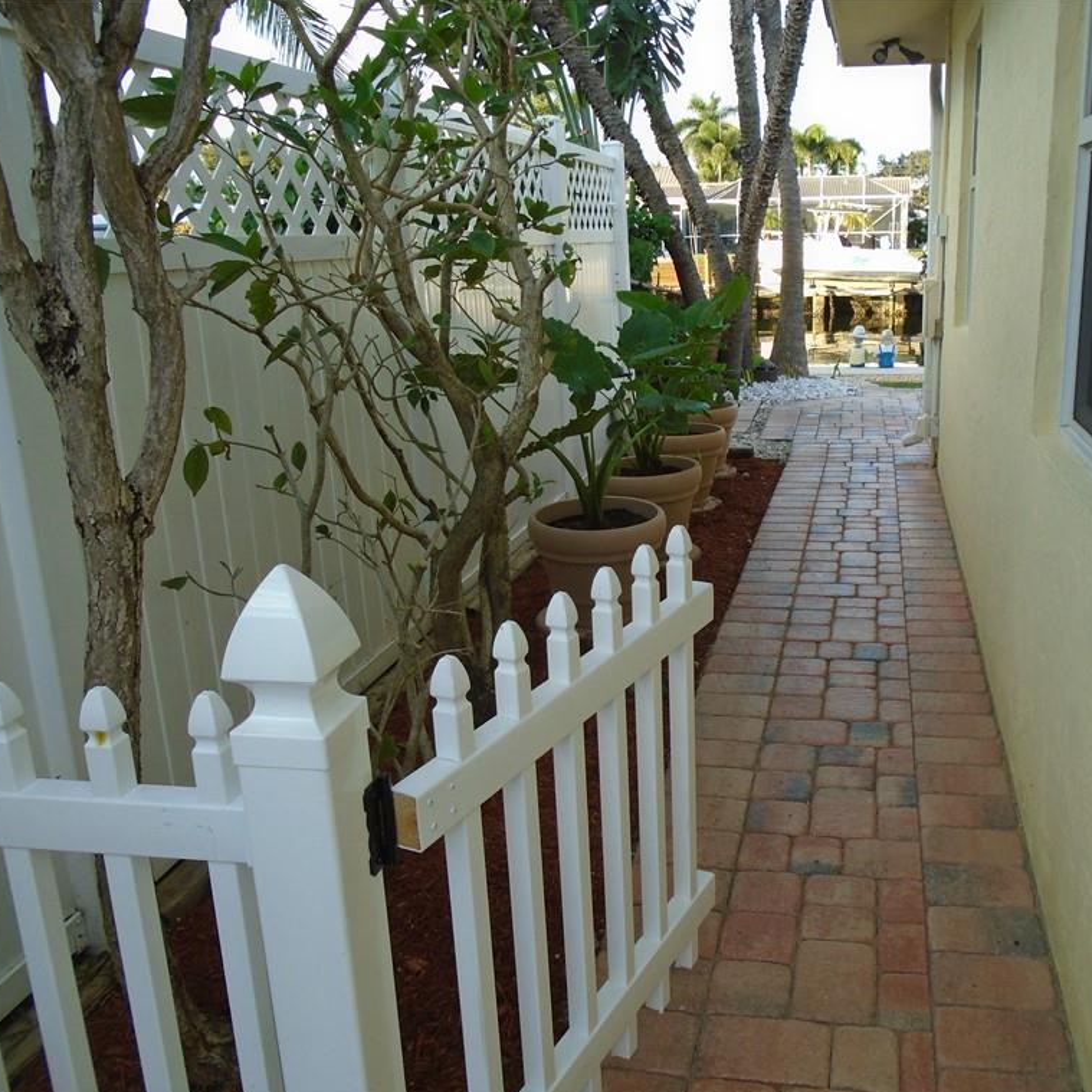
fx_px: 1106
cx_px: 692
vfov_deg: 52.5
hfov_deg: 51.9
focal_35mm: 31
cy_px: 550
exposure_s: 1/160
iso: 100
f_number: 3.2
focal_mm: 4.6
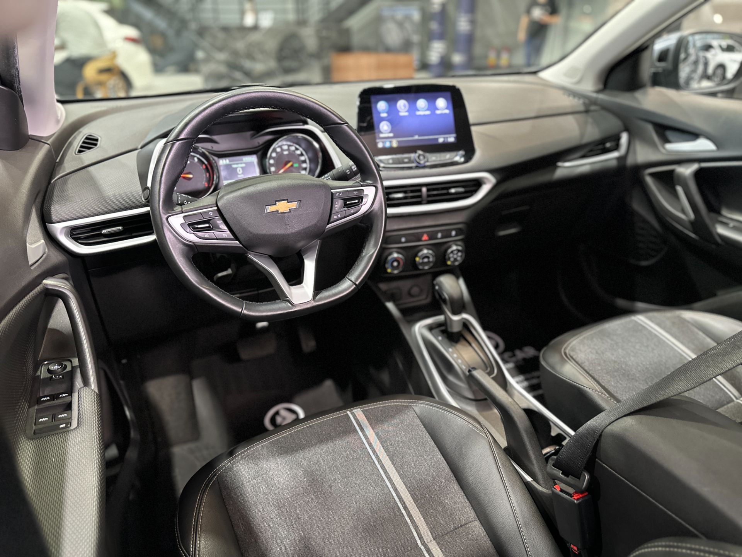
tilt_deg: -26.8
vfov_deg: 56.8
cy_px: 278
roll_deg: +0.4
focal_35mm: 24
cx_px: 371
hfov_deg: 71.6
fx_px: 514
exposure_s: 1/40
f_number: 1.78
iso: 800
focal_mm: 6.86
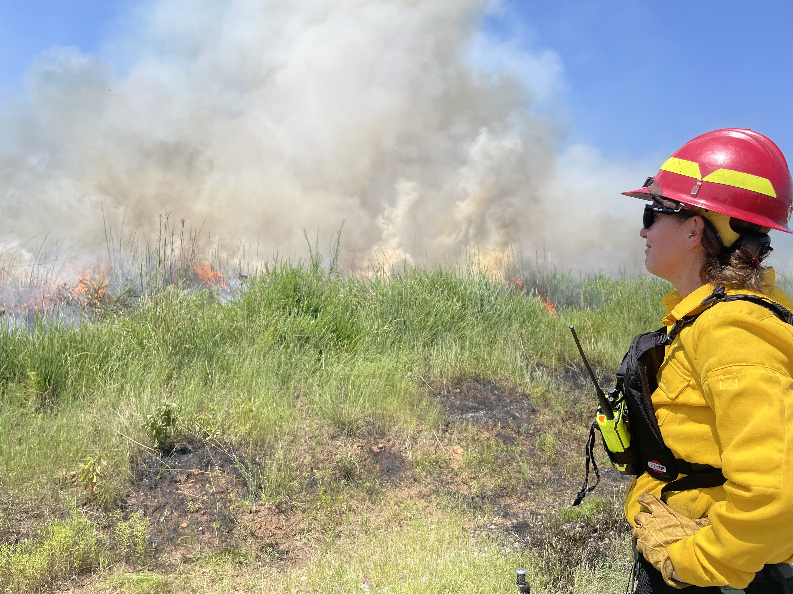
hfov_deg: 67.3
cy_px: 297
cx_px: 396
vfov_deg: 53.1
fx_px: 596
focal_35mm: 26
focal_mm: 4.2
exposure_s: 1/4000
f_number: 1.6
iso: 32
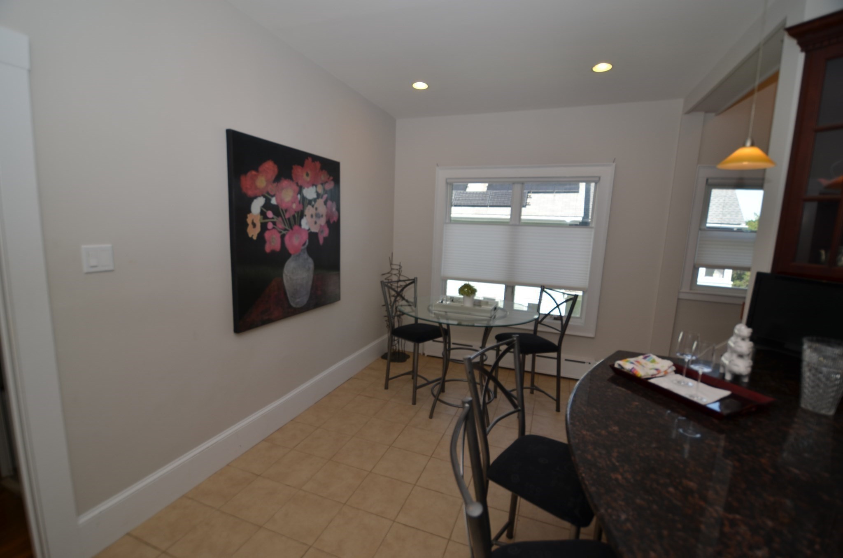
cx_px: 422
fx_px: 350
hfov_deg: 100.5
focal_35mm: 15
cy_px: 279
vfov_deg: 77.1
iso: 100
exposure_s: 1/200
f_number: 3.5
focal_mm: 10
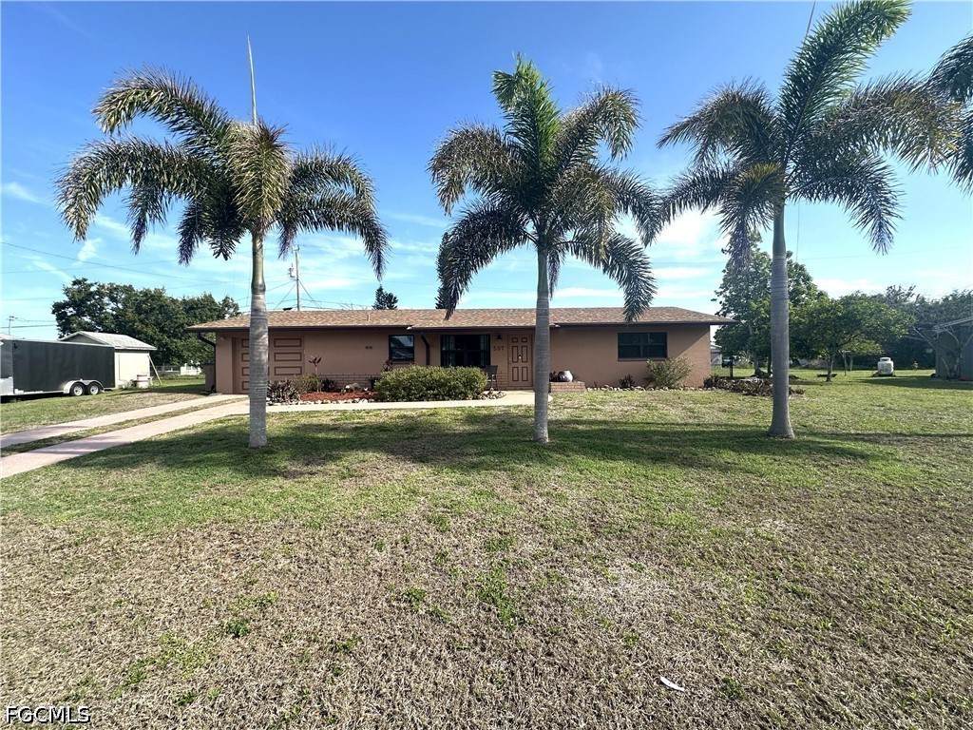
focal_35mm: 14
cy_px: 365
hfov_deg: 102.1
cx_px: 486
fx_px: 394
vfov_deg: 85.7
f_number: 2.2
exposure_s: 1/1103
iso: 50
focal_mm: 2.22
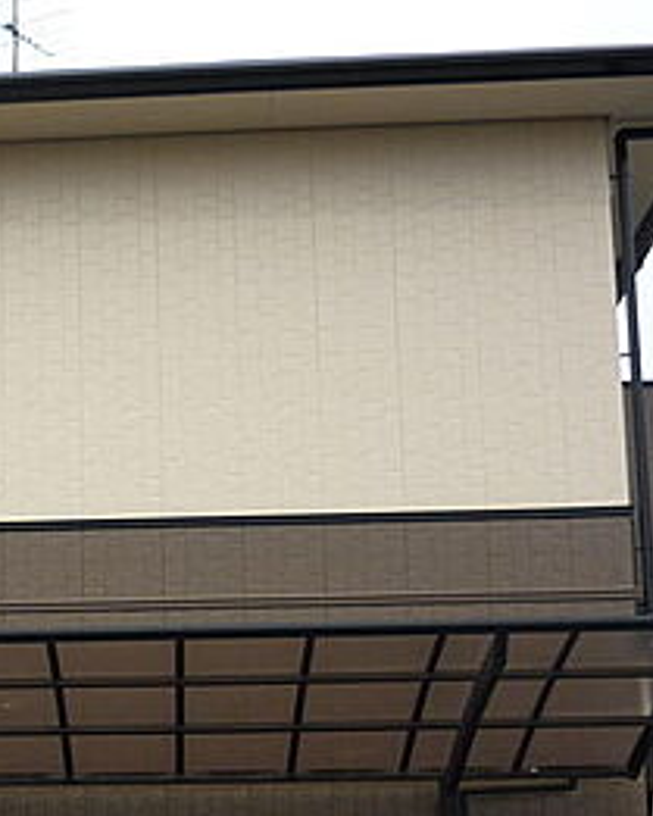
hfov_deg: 18.8
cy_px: 572
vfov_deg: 24.0
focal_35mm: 79
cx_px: -16
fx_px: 1907
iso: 100
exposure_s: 1/500
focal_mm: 5.5
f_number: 2.8
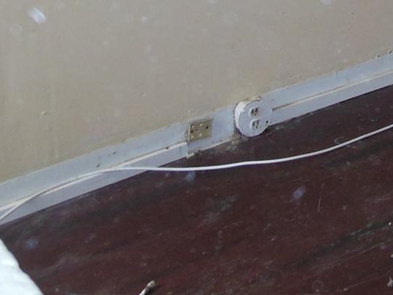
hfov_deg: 18.8
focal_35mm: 94
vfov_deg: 13.9
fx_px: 1067
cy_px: -242
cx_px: 555
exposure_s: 1/25
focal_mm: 4.5
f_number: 3.2
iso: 200
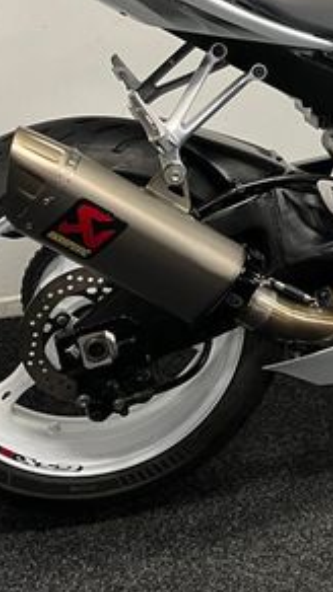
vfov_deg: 32.8
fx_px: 974
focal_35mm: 62
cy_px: 112
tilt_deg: -14.2
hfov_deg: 18.6
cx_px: 376
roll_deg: -1.0
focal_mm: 5.1
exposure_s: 1/50
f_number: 1.6
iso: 100
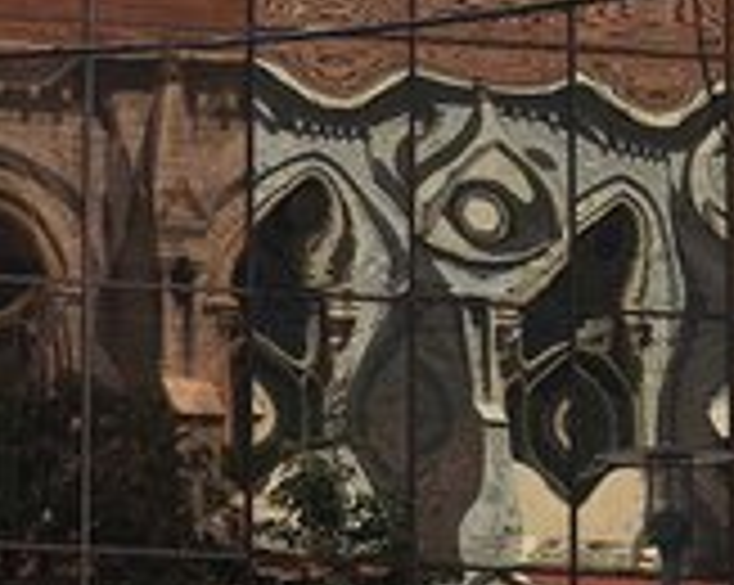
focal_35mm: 167
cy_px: 634
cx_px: -1378
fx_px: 3623
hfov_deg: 9.4
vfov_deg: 9.2
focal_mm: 4.15
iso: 25
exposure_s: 1/2404
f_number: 2.2
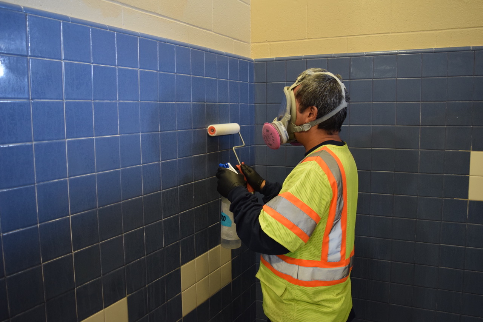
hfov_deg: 57.2
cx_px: 242
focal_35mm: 33
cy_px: 161
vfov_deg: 40.0
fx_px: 443
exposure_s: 1/60
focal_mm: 22
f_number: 3.8
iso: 1600
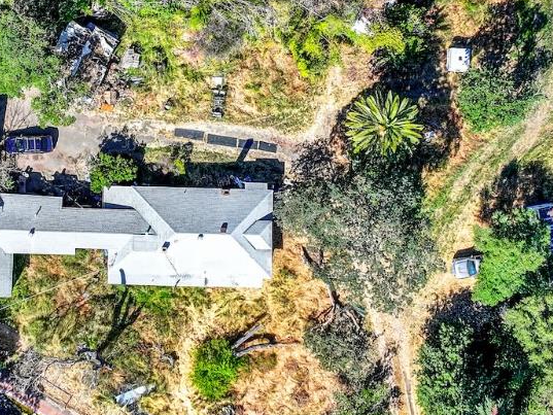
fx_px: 1071
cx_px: 131
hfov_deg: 28.5
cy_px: 177
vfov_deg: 21.9
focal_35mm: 67
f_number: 2.8
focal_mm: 12.3
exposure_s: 1/1250
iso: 120
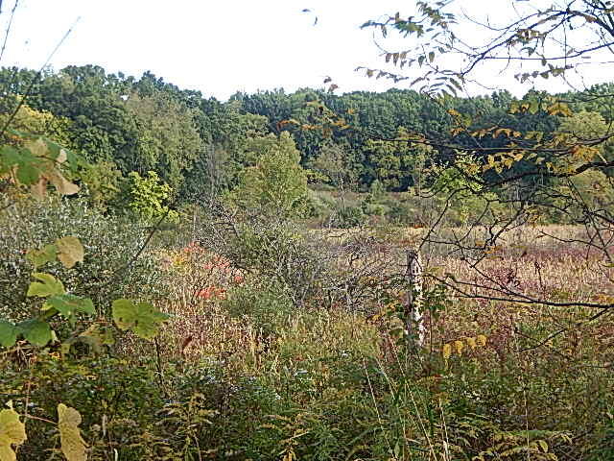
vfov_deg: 14.2
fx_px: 1845
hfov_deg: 18.9
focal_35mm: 104
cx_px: 307
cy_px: 230
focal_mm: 18.7
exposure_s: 1/160
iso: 125
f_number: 4.5
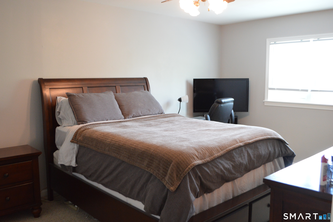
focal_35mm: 33
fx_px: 305
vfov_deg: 39.9
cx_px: 166
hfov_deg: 57.3
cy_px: 111
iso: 1600
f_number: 3.8
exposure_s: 1/40
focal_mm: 22
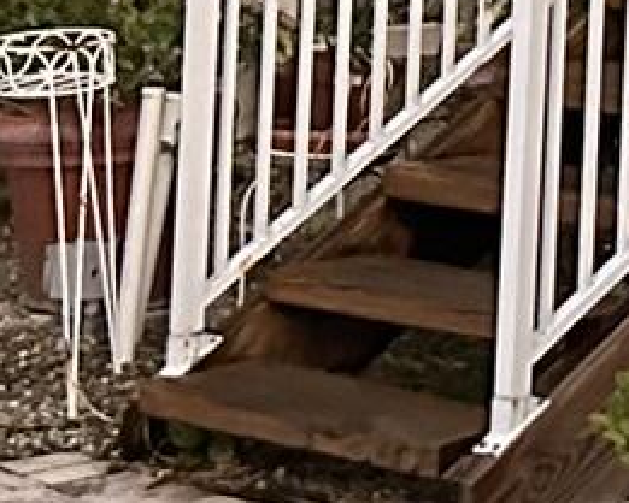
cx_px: 1306
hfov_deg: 9.7
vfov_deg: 7.4
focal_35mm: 184
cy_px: -1032
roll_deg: -0.7
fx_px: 3427
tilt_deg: +11.8
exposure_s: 1/60
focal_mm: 6.86
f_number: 1.78
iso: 1000
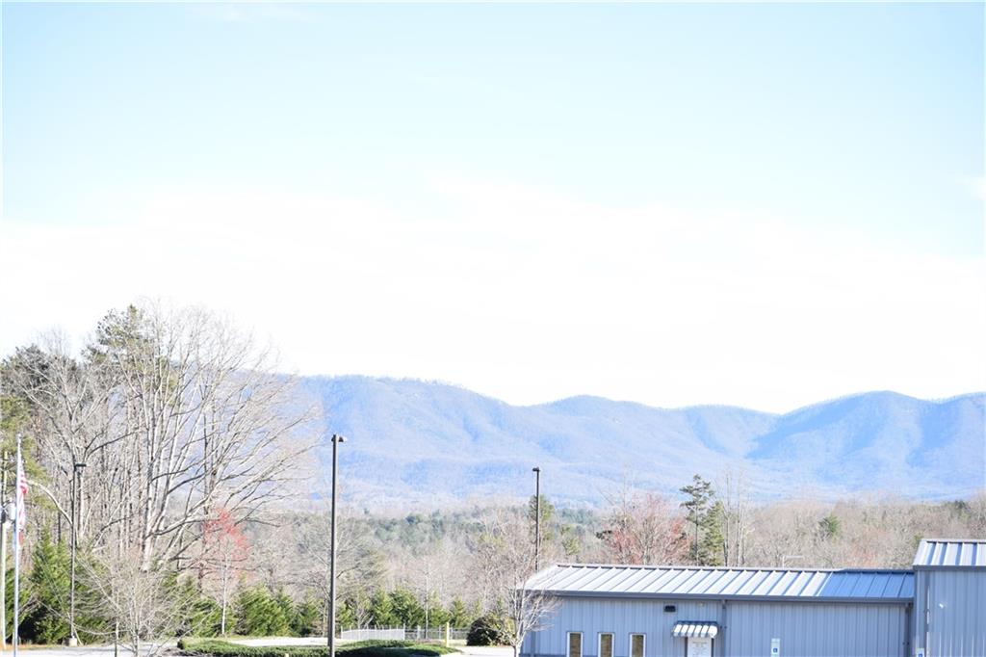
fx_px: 2259
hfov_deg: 24.6
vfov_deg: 16.5
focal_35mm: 82
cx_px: 493
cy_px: 328
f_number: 4
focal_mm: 55
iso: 100
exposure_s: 1/200
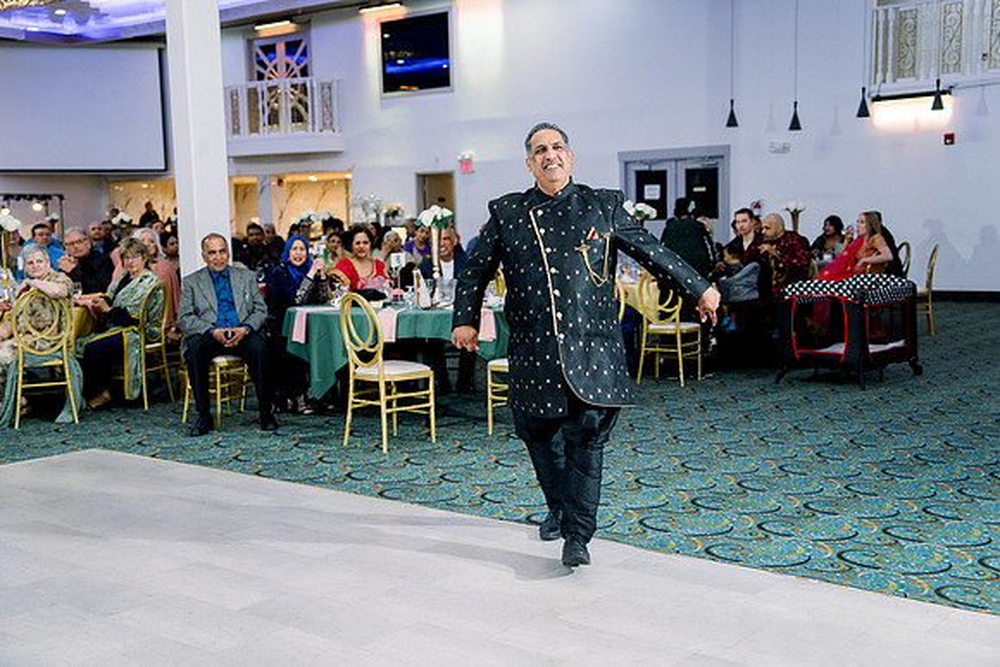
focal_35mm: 44
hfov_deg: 44.5
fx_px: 1222
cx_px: 500
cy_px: 334
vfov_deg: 30.5
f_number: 2.8
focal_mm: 44
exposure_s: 1/125
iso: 1250
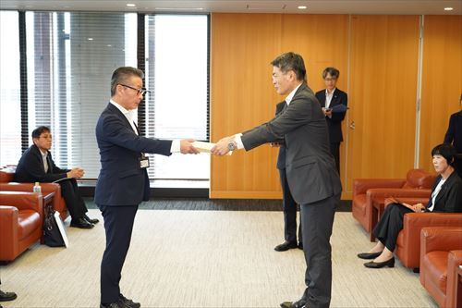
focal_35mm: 50
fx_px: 641
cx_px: 231
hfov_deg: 39.6
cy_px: 154
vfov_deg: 27.0
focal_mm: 50
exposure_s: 1/250
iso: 1250
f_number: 4
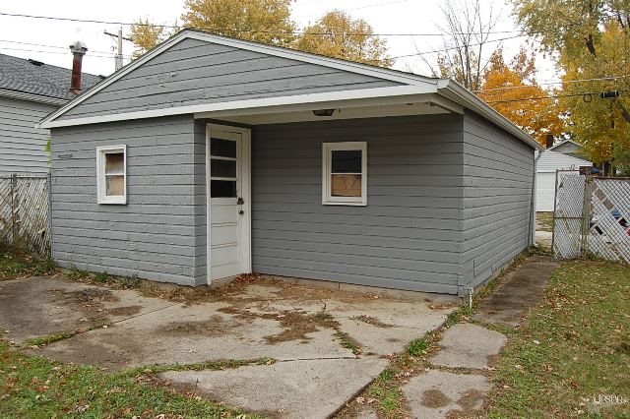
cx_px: 315
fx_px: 498
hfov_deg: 64.6
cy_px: 210
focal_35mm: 28
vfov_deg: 45.6
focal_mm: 19
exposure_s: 1/125
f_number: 5.6
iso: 360
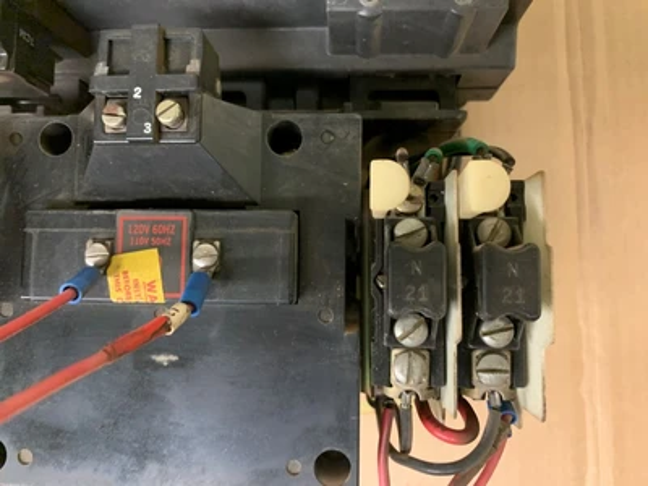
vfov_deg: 53.1
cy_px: 243
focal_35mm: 26
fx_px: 487
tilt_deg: -84.9
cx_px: 324
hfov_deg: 67.3
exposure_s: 1/30
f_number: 1.8
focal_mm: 4.25
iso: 500
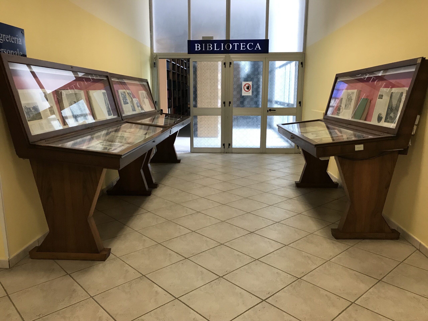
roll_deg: -1.1
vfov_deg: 49.7
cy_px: 160
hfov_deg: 63.4
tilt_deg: -9.2
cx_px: 214
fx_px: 346
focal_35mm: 28
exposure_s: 1/25
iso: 40
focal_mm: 3.99
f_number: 1.8
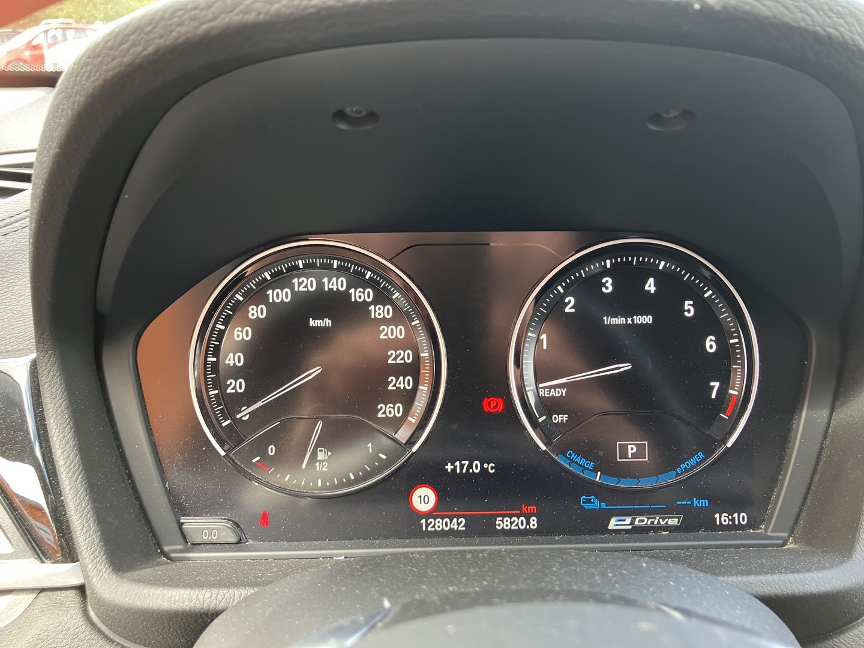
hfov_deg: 63.4
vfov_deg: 49.7
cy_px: 324
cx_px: 432
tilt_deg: -22.2
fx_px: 699
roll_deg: +0.2
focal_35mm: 28
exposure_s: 1/60
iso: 125
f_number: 1.8
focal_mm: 3.99
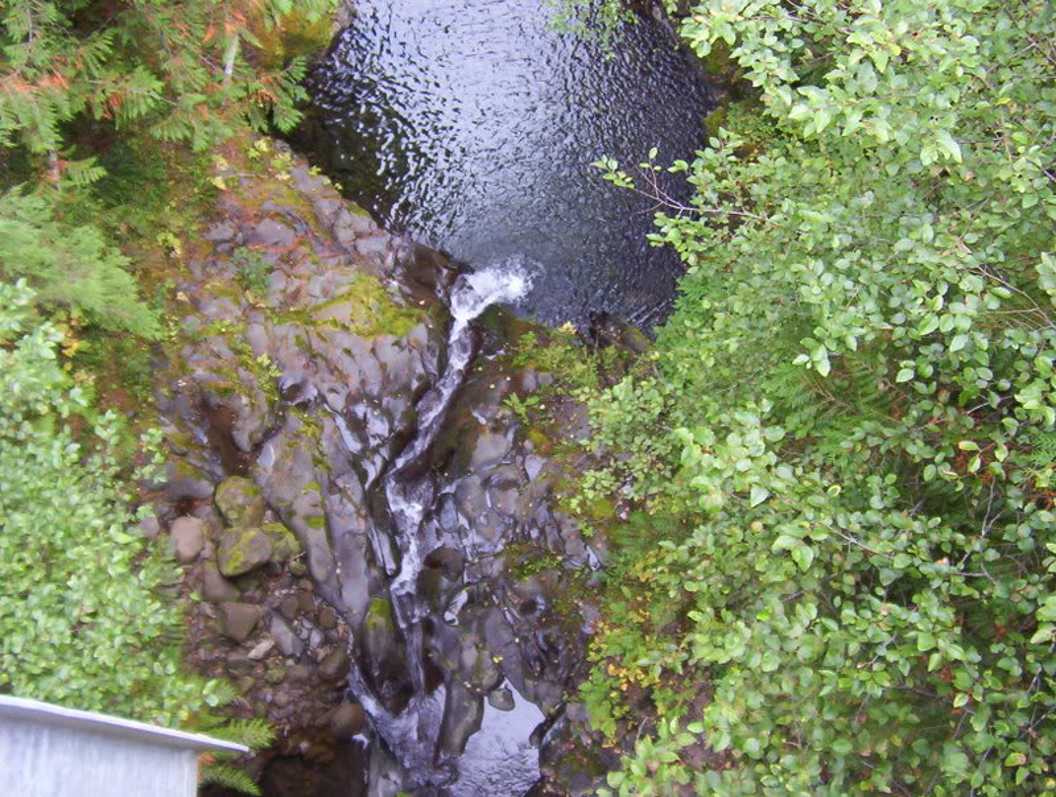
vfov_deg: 39.8
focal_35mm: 36
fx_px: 1101
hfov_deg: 51.2
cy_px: 398
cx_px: 528
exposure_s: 1/36.7
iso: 200
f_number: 2.76
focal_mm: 5.54
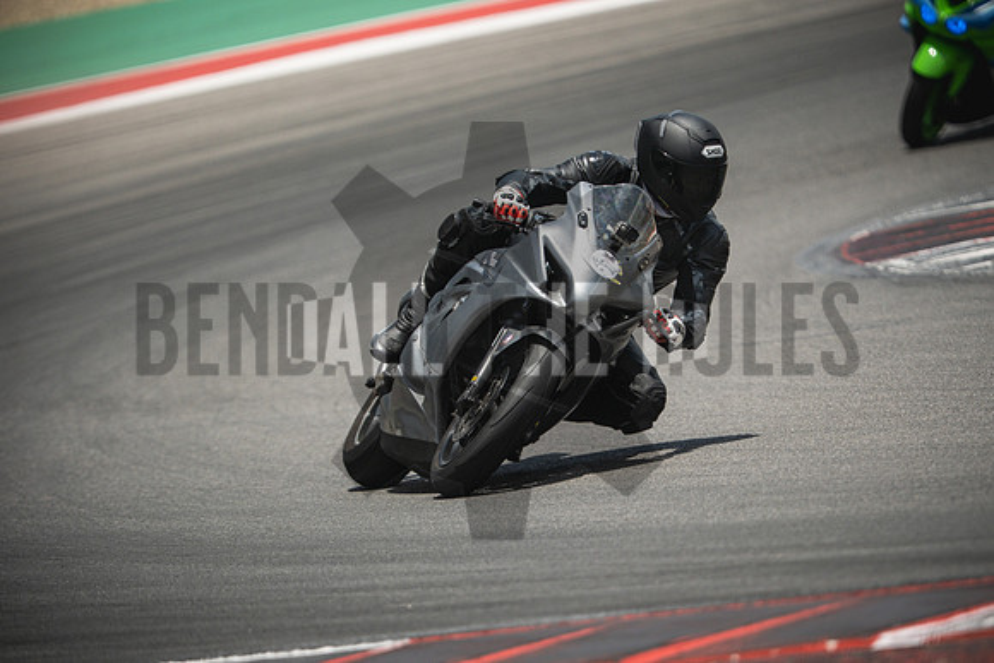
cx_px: 497
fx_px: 11599
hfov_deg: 4.9
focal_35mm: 420
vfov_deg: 3.3
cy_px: 332
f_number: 2.8
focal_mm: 280
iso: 400
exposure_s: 1/4000
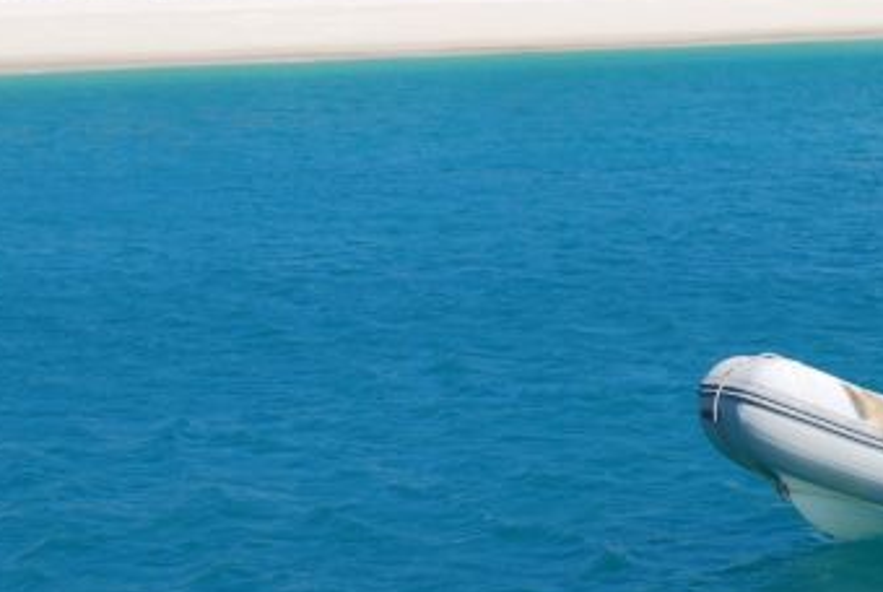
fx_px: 3464
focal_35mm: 141
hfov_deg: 14.4
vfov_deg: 9.8
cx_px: 730
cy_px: 267
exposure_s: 1/320
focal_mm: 50
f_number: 9
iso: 100
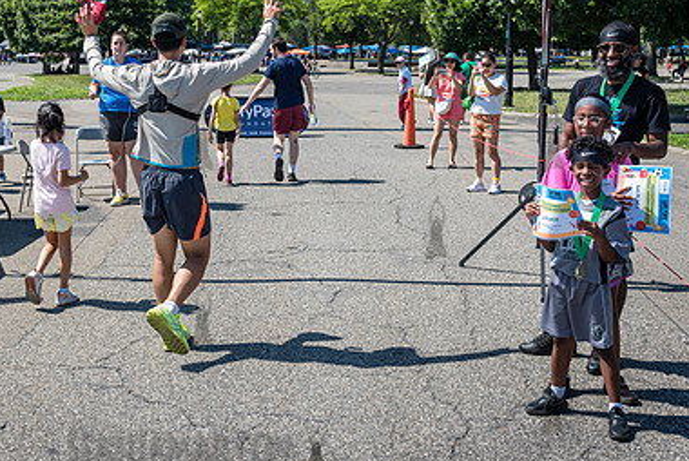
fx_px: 938
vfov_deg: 27.3
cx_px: 201
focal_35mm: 49
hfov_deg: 39.6
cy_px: 139
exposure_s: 1/2000
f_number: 4
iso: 200
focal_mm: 32
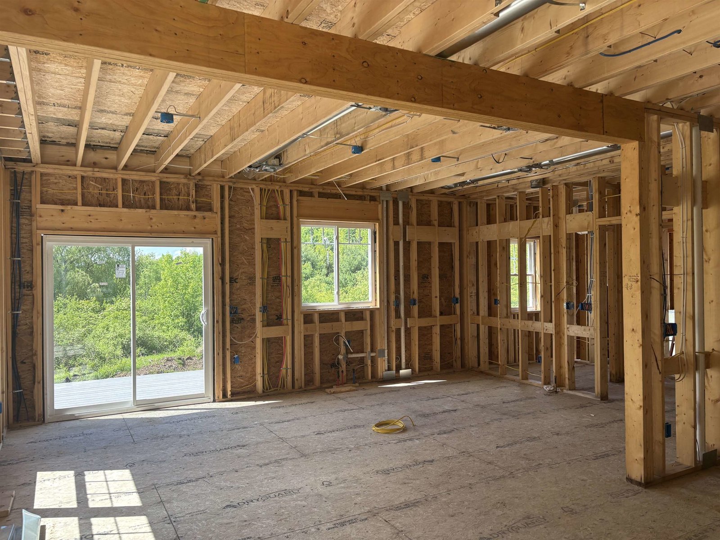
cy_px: 270
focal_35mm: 26
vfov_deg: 53.1
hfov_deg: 67.3
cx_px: 360
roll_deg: +0.7
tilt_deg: +0.1
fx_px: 541
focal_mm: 5.96
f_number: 1.6
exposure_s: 1/246
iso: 40
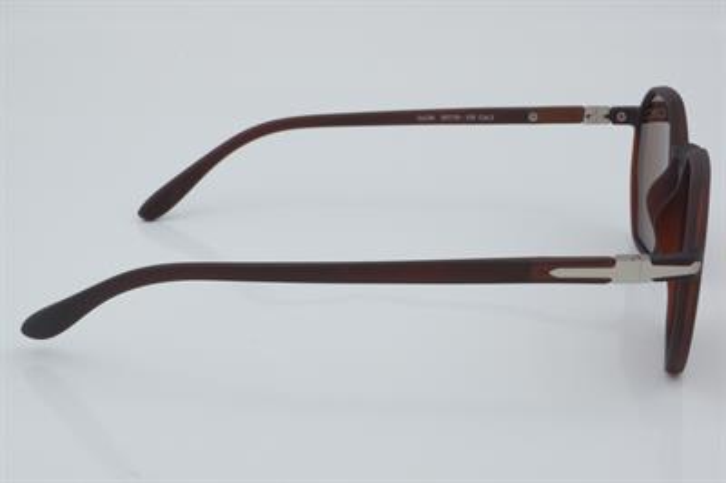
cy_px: 242
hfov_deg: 27.0
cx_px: 363
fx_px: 1511
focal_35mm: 75
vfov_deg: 18.2
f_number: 32
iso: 100
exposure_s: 1/4
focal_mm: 50
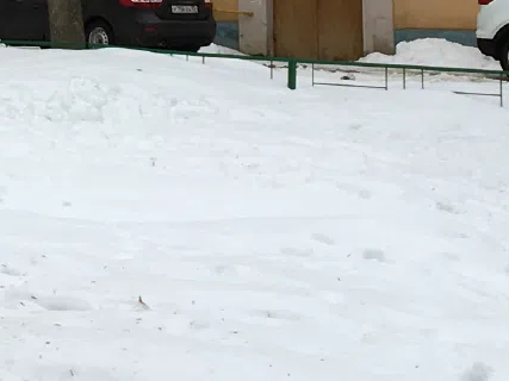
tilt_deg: +6.8
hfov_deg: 11.6
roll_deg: -0.9
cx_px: -253
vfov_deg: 8.7
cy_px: -300
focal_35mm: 163
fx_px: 2396
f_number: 2.2
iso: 25
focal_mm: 4.15
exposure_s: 1/409
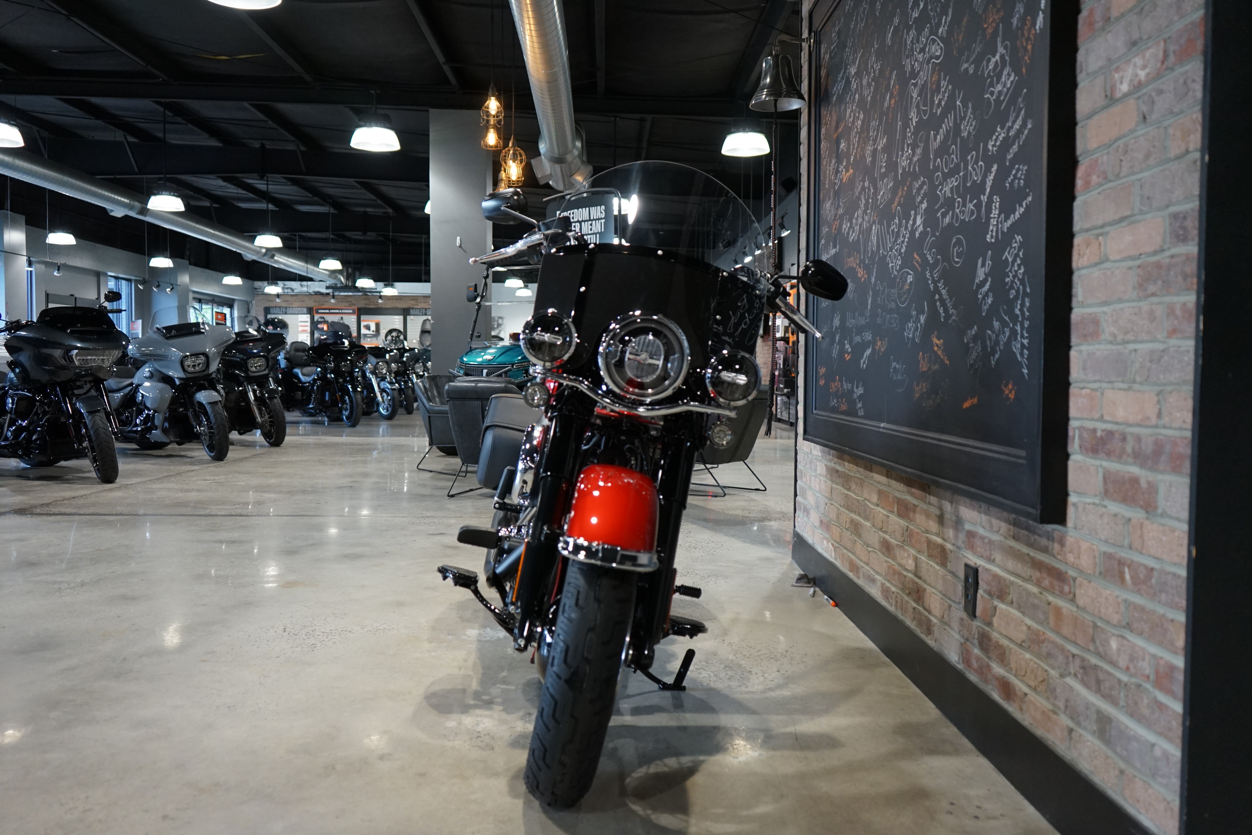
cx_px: 626
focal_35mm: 31
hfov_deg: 60.3
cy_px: 418
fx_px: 1078
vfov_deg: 42.3
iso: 1600
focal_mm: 31
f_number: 4
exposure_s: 1/160
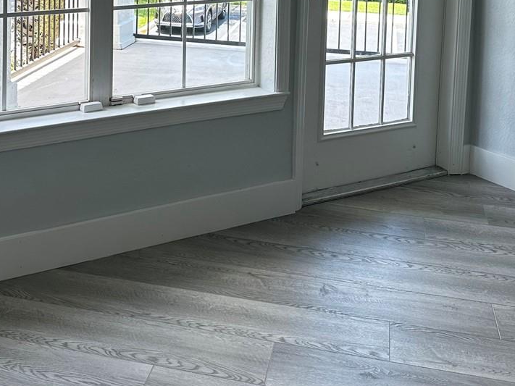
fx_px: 803
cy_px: -39
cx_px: 157
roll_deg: -2.4
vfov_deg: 25.1
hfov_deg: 35.1
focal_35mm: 54
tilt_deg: -6.3
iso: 80
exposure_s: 1/313
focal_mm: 6.86
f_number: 1.78
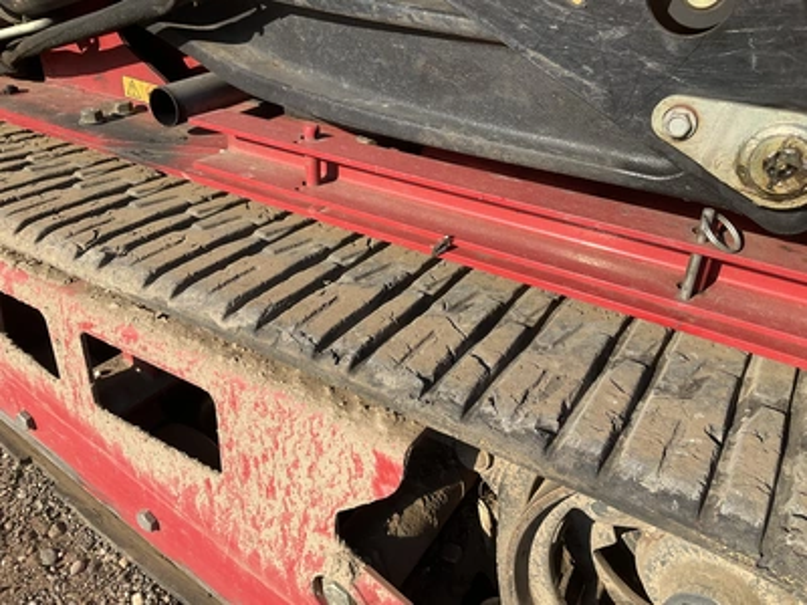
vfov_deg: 48.2
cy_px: 302
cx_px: 404
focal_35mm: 29
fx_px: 676
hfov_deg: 61.7
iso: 25
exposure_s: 1/1055
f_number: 1.8
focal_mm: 3
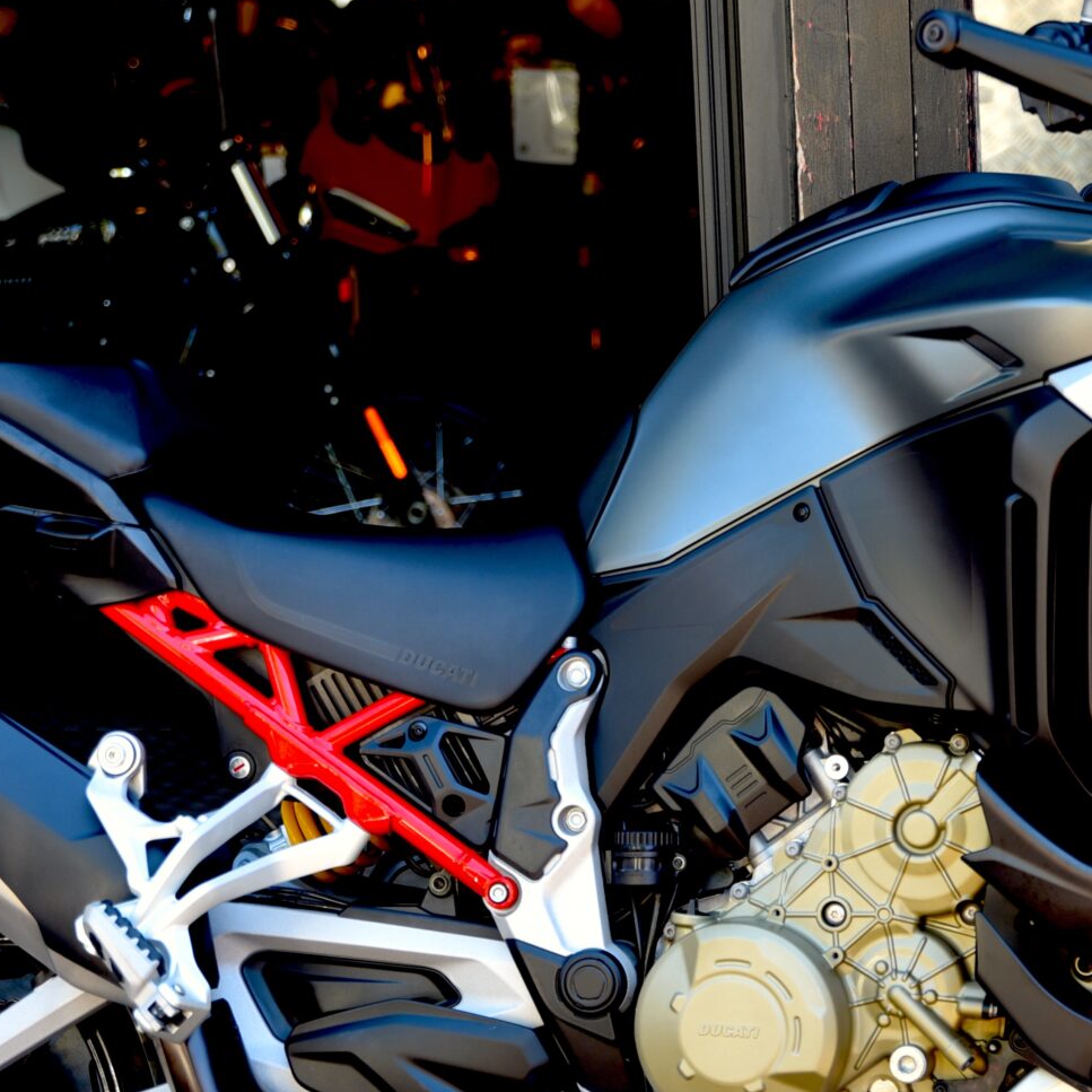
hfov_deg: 16.0
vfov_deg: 16.1
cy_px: 666
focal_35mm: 108
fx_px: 3855
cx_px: 858
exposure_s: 1/60
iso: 100
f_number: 2.8
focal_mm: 48
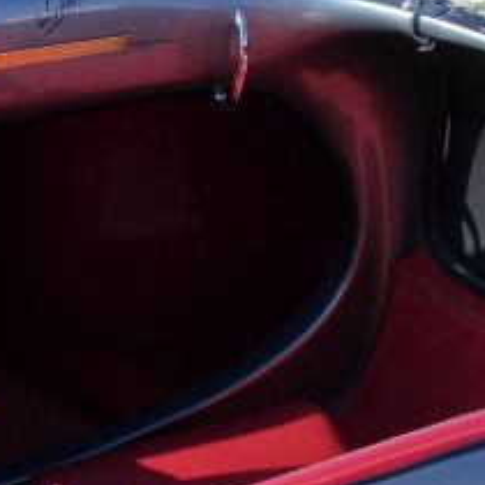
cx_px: -196
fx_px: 1633
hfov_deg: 15.8
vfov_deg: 16.9
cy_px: 309
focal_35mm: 103
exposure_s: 1/400
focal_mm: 6
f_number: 3.6
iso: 80
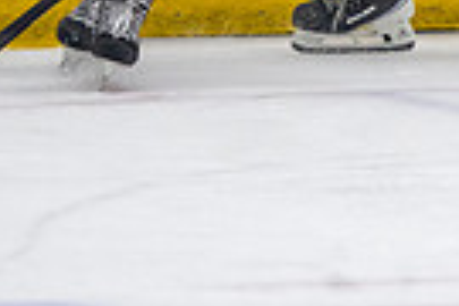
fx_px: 10900
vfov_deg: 1.6
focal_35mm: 855
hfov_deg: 2.4
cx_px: 489
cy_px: -218
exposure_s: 1/640
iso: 3200
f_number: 3.2
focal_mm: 165
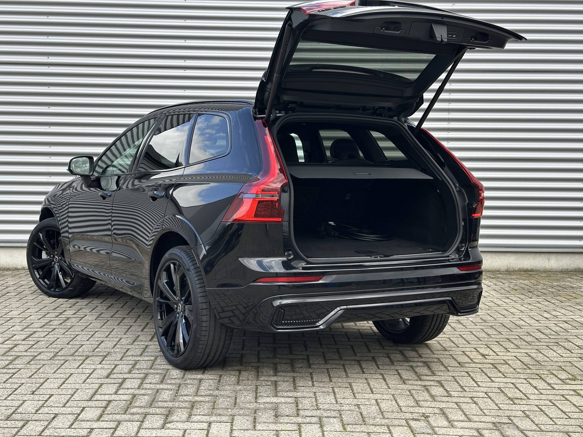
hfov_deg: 39.7
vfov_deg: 30.3
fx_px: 808
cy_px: 218
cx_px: 292
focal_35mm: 48
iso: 64
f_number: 1.78
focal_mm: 6.86
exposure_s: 1/756
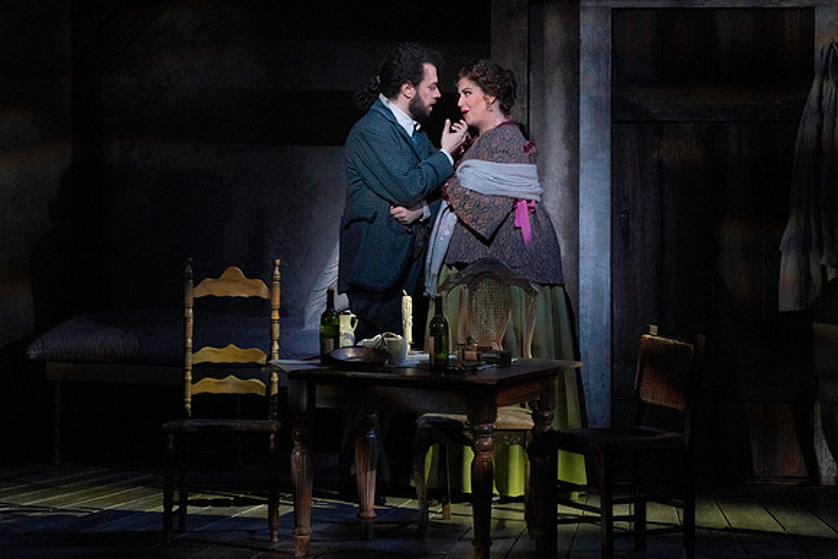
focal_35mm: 400
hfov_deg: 5.2
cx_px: 419
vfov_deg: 3.4
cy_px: 280
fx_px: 9313
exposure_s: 1/320
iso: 16000
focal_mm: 400
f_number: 10
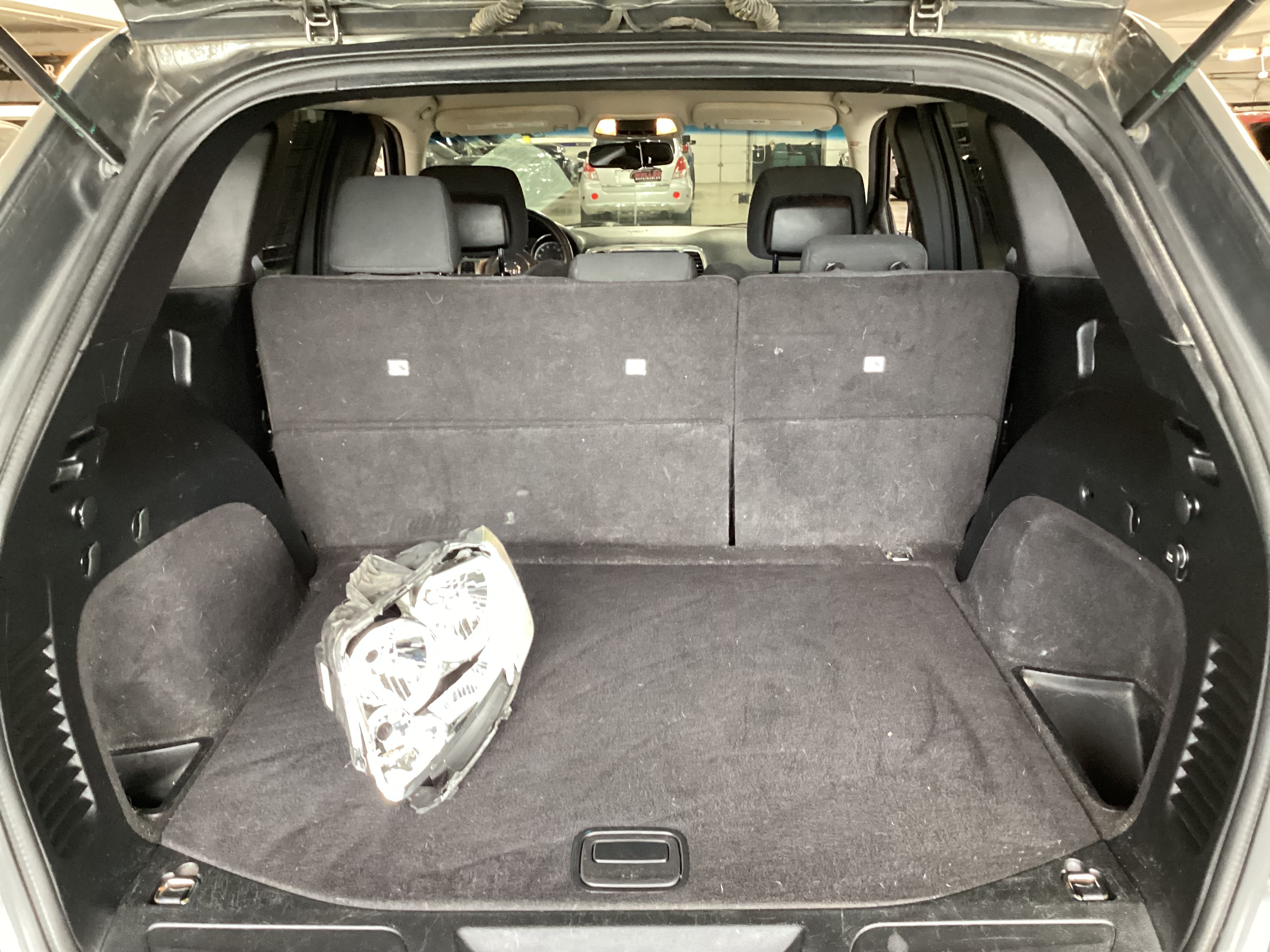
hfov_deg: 58.4
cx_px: 635
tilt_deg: -19.5
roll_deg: +0.3
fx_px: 1137
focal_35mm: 31
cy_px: 476
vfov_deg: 45.4
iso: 400
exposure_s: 1/25
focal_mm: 3.3
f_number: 2.4
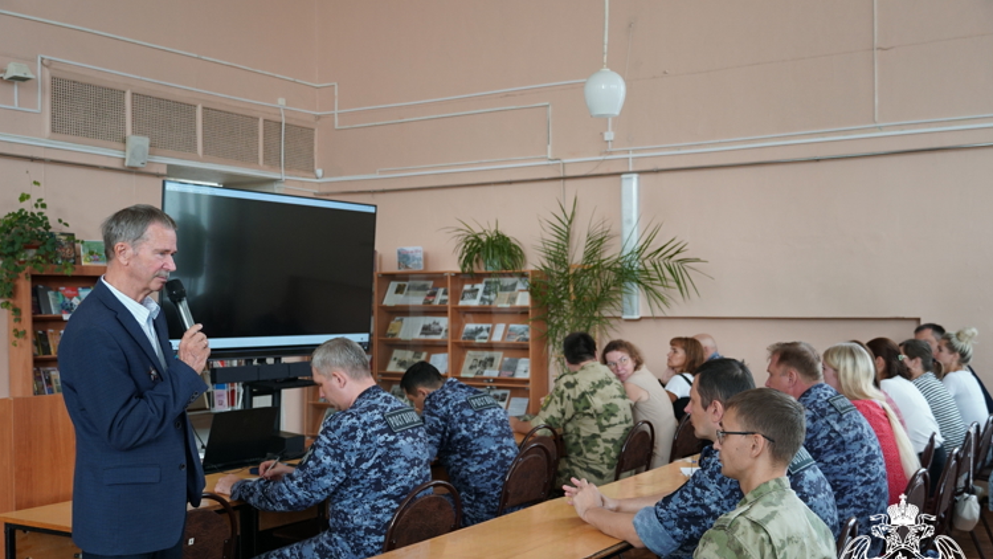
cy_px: 325
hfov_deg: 47.8
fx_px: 1120
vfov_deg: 28.0
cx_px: 496
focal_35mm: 43
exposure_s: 1/60
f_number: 4.5
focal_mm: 27
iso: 800
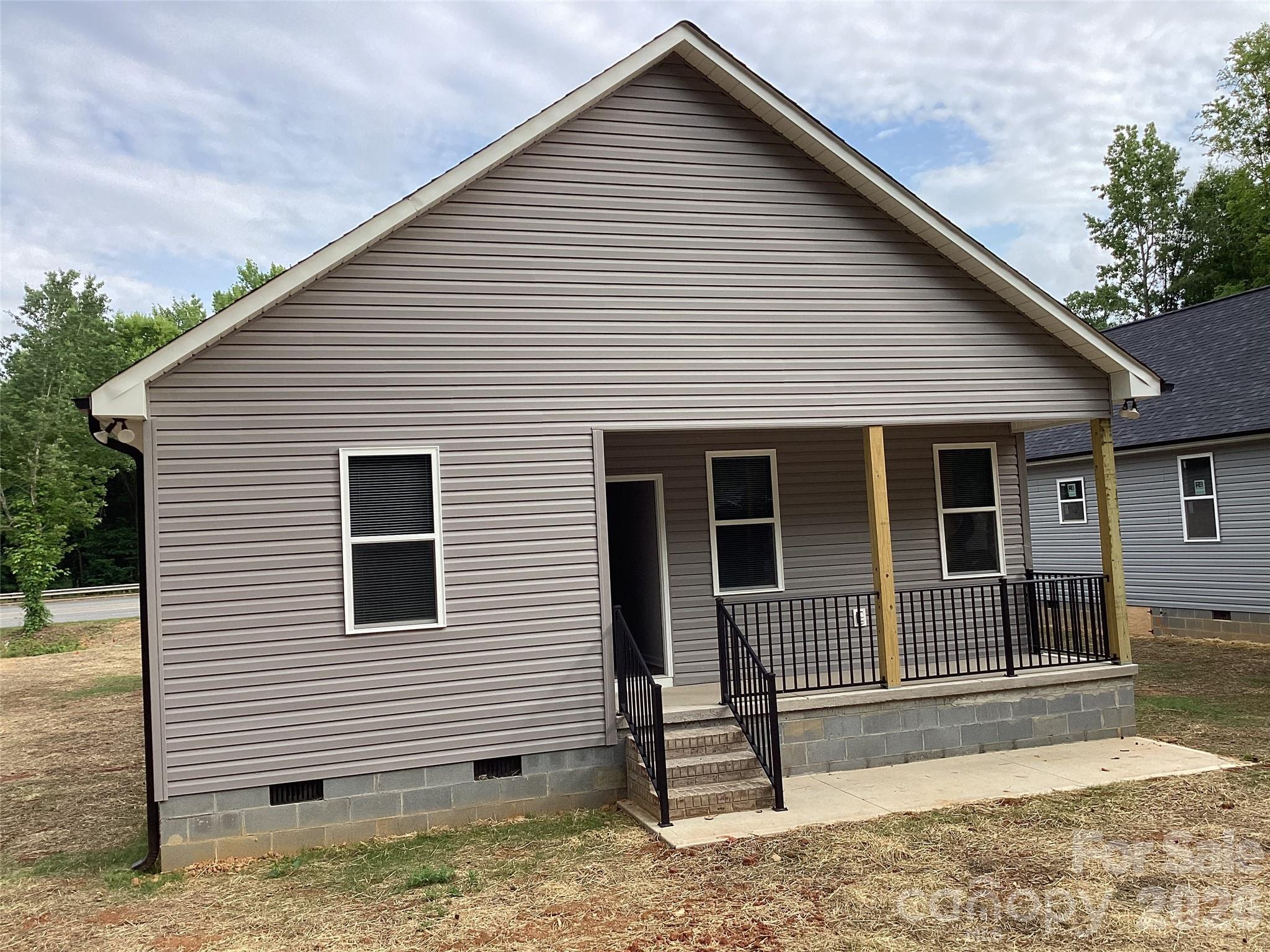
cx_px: 635
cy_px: 476
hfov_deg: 58.4
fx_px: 1137
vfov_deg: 45.4
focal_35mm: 31
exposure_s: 1/525
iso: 25
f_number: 2.4
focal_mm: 3.3
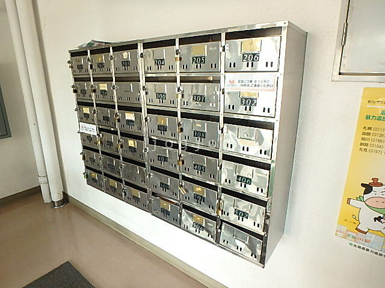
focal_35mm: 21
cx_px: 192
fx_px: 234
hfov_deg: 79.0
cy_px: 144
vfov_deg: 63.4
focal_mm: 3.7
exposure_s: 1/30
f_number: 3.5
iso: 320
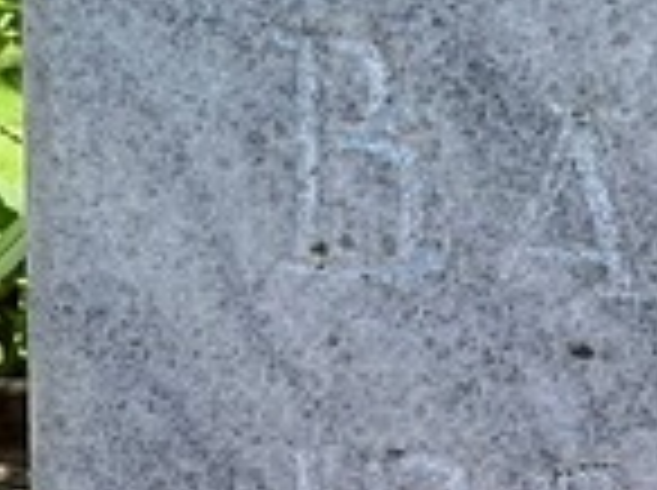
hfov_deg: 4.6
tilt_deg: -27.3
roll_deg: +1.6
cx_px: 1206
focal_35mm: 423
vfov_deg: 3.5
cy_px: -112
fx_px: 8015
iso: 32
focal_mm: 9
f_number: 2.8
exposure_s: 1/239
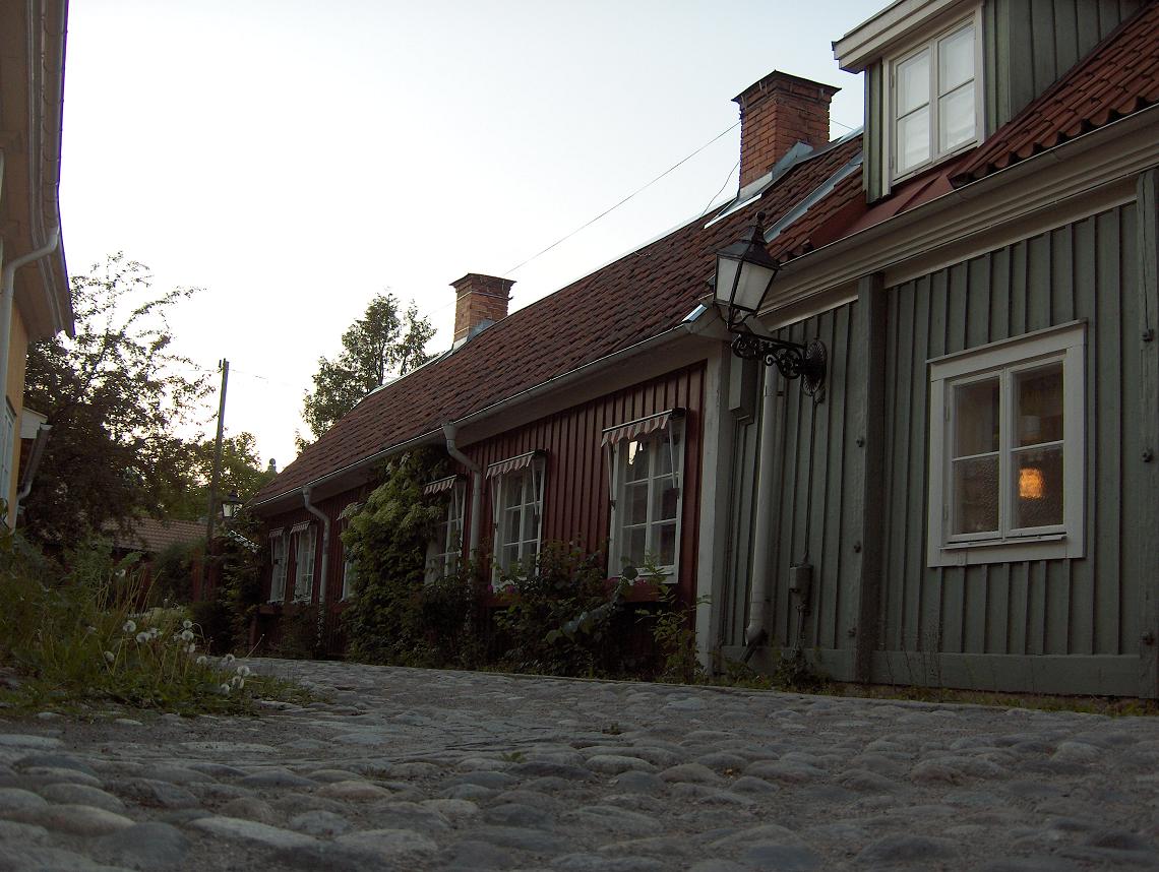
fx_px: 1307
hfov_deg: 47.8
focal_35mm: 39
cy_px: 436
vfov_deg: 36.9
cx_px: 580
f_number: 2.8
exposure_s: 1/60
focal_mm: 8
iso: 200
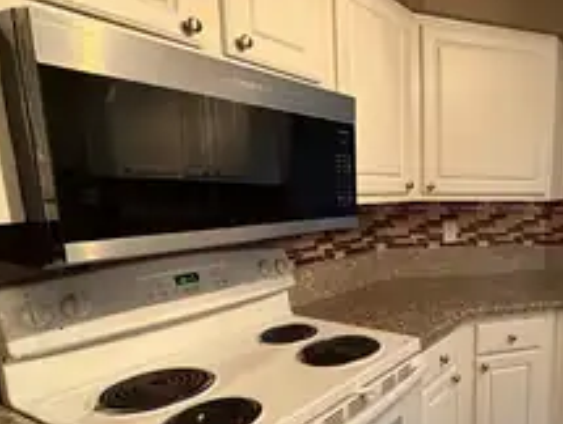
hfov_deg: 59.5
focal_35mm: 26
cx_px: 482
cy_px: 254
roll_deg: -1.0
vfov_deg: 52.8
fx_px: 424
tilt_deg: -10.0
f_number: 2.2
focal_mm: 2.22
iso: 400
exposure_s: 1/60
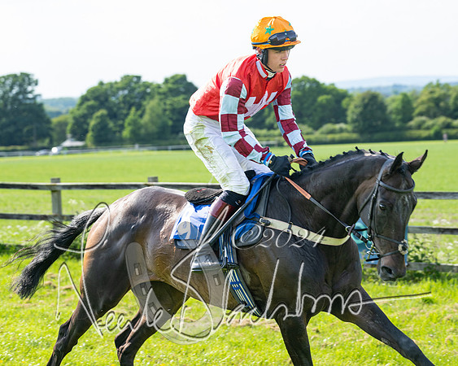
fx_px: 1794
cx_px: 260
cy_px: 155
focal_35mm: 132
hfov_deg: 14.5
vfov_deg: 11.6
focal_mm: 102
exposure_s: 1/640
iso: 200
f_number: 5
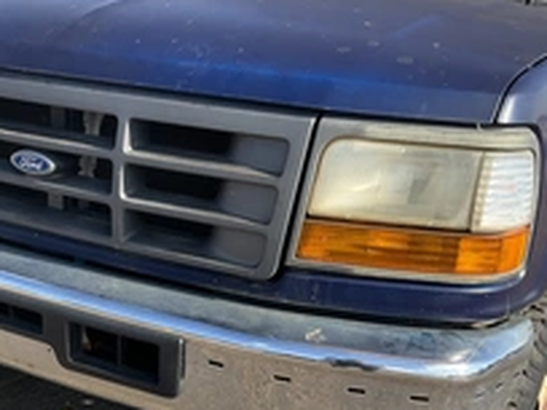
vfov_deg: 25.2
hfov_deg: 33.2
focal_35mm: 57
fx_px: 901
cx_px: 150
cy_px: 338
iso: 25
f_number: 1.8
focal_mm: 3
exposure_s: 1/683
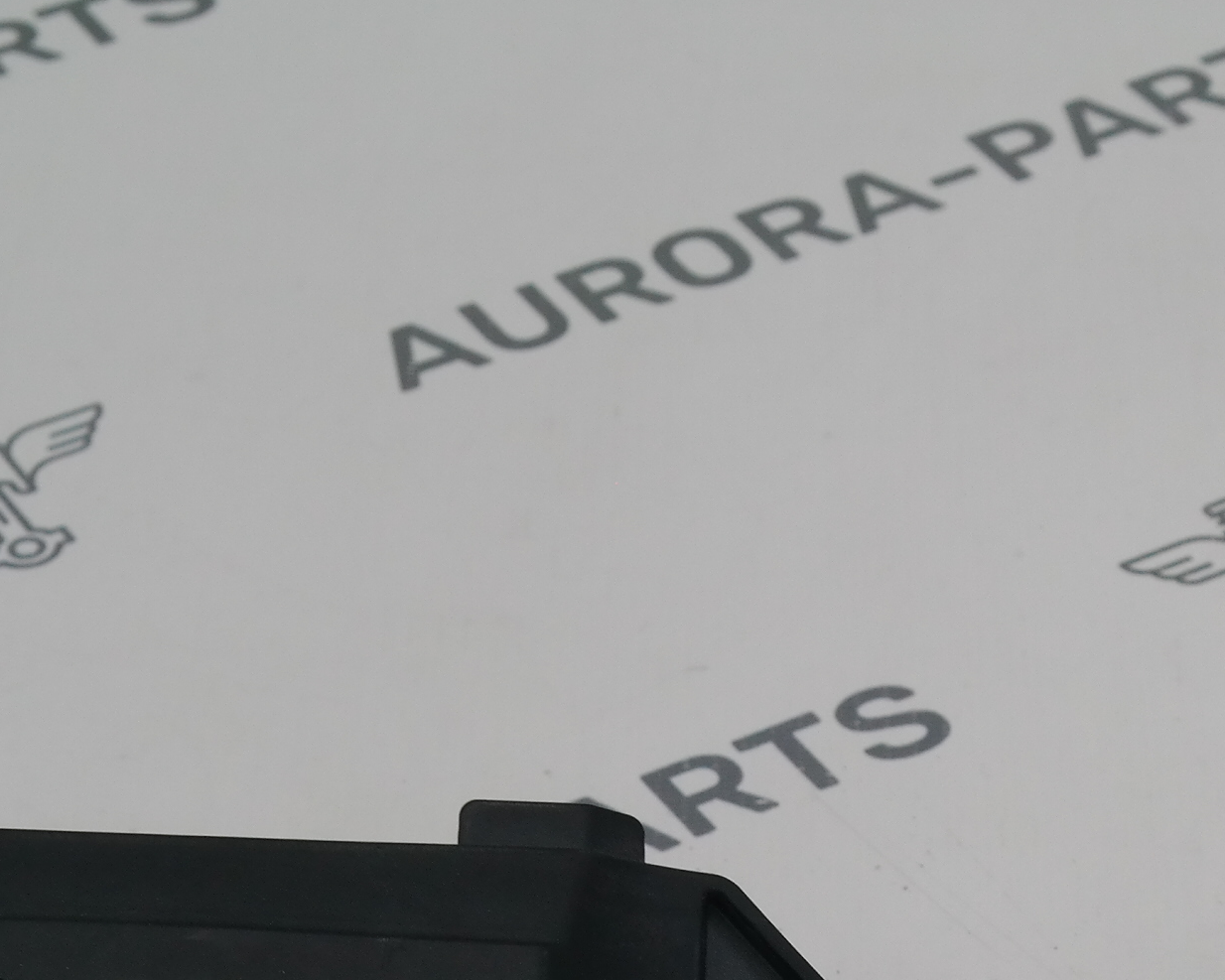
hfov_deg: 14.0
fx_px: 4930
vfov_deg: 11.1
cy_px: 1274
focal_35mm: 136
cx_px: 1067
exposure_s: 1/50
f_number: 8
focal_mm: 30
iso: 400
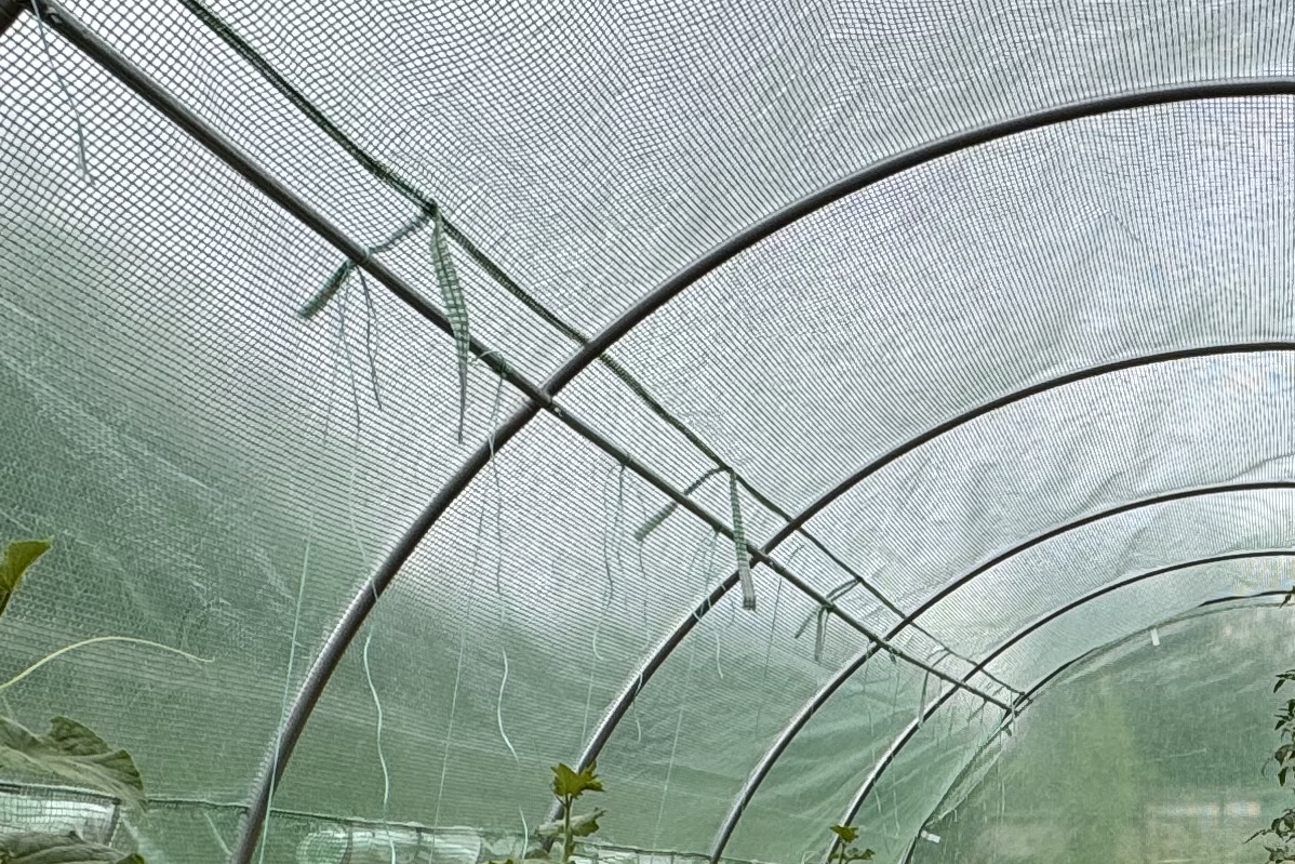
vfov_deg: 24.6
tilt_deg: -1.7
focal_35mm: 49
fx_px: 1763
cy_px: 1068
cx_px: 1310
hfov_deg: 36.1
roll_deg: +3.4
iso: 40
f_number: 2.2
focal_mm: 2.22
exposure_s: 1/522
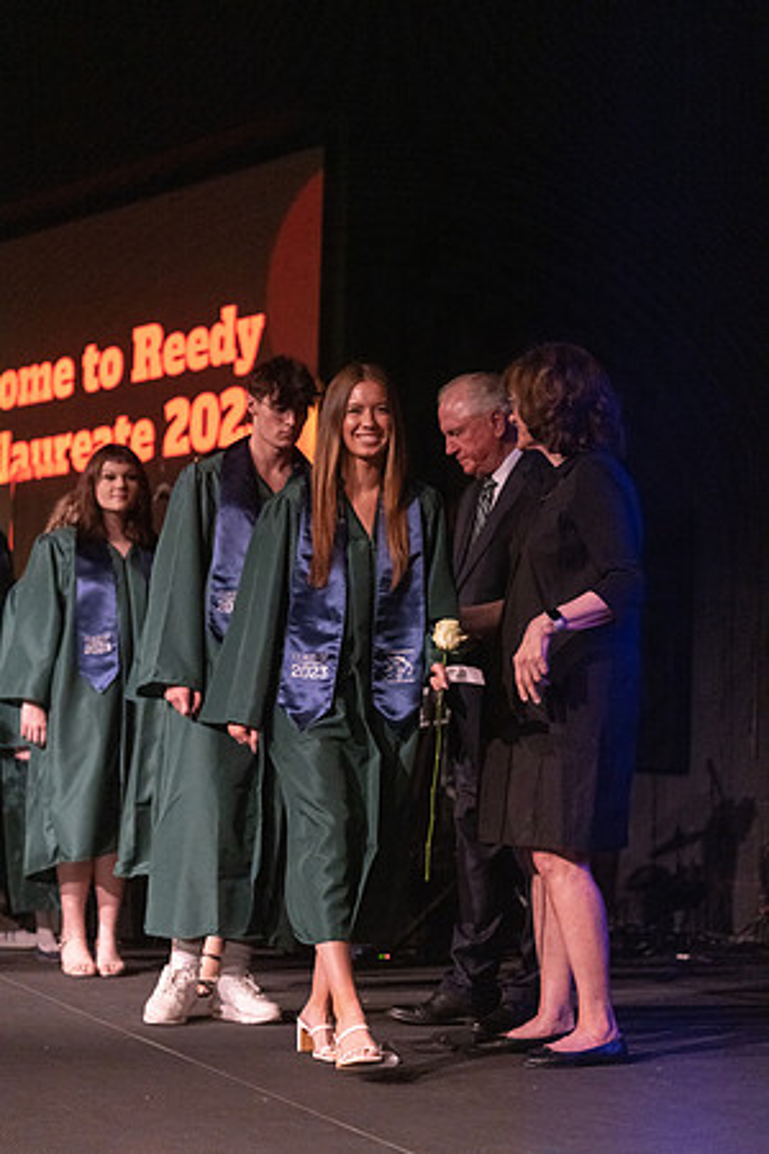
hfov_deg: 18.9
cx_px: 384
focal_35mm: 72
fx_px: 2307
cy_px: 577
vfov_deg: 28.1
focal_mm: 72
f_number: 2.8
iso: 16000
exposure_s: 1/1000
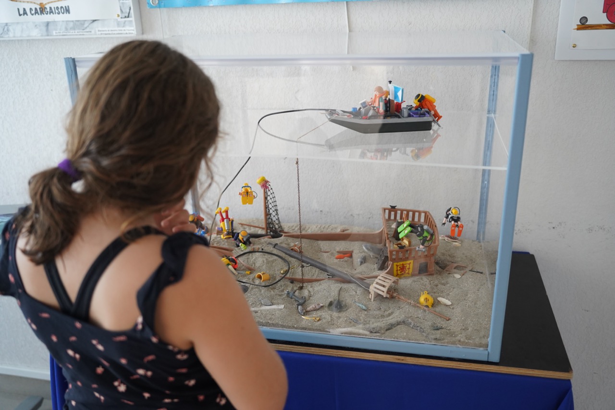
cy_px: 205
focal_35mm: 34
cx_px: 308
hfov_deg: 55.5
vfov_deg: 38.7
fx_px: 584
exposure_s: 1/160
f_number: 2.8
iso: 2000
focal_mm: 34.2
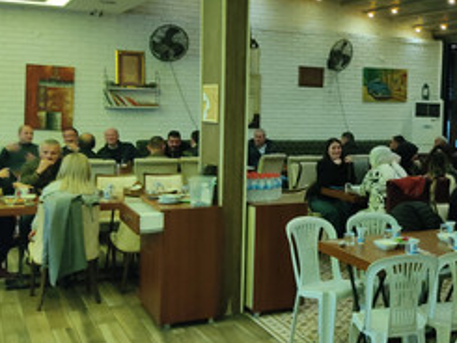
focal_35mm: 53
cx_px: 416
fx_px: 700
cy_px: 141
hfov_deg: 34.1
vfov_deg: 27.5
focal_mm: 4.74
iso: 737
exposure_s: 1/20
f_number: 1.79
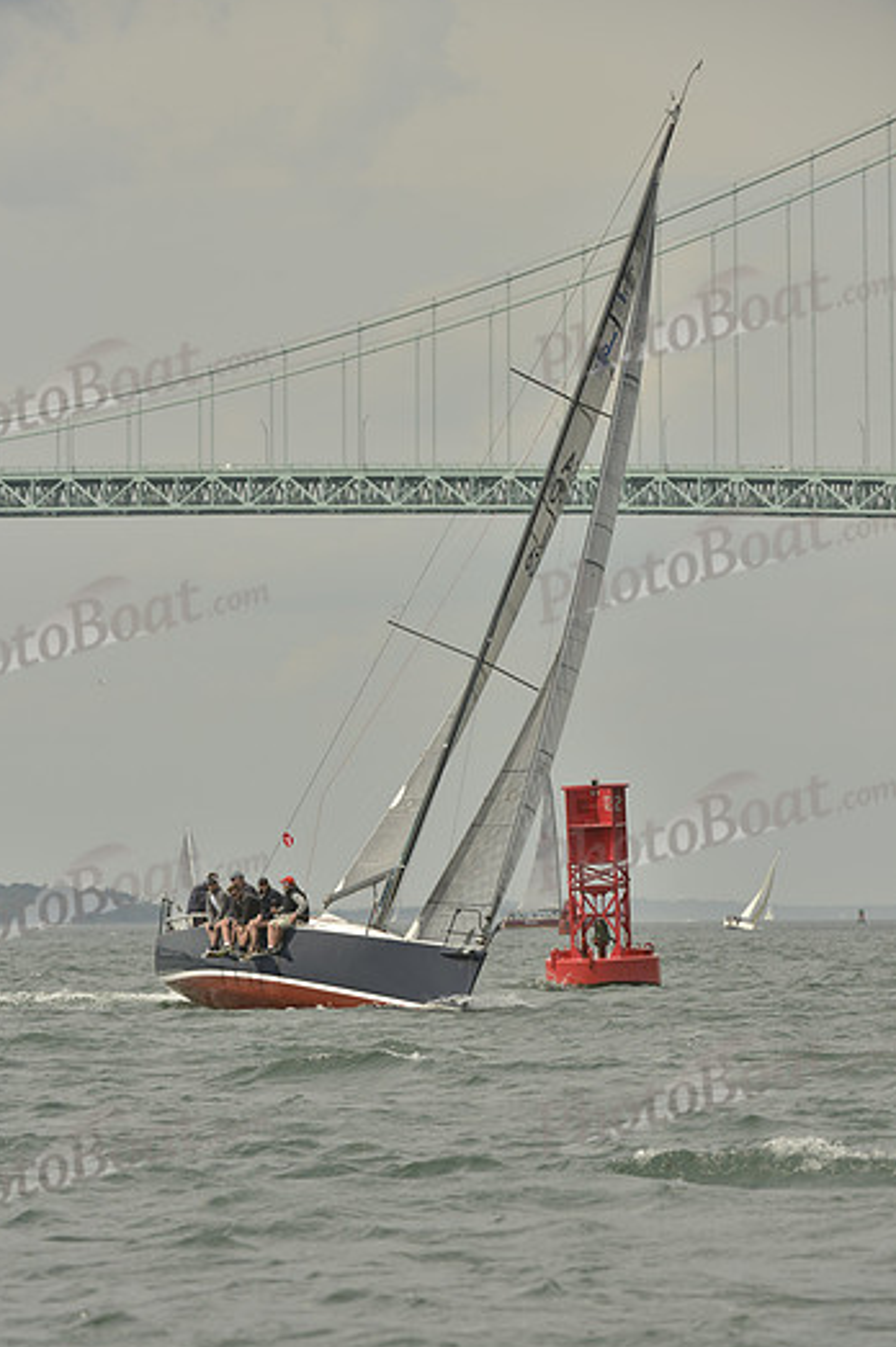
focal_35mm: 222
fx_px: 8298
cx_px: 403
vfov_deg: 9.3
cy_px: 729
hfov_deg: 6.2
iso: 280
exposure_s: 1/1250
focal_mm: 200
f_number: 8
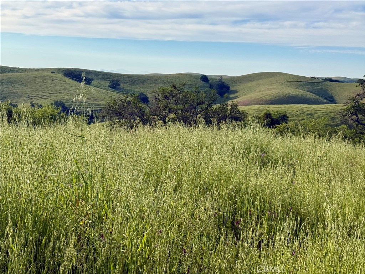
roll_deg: -3.0
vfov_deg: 30.3
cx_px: 182
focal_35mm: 48
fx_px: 506
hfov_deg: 39.7
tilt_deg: -9.7
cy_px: 137
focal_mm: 6.76
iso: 64
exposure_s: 1/6024
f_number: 1.78
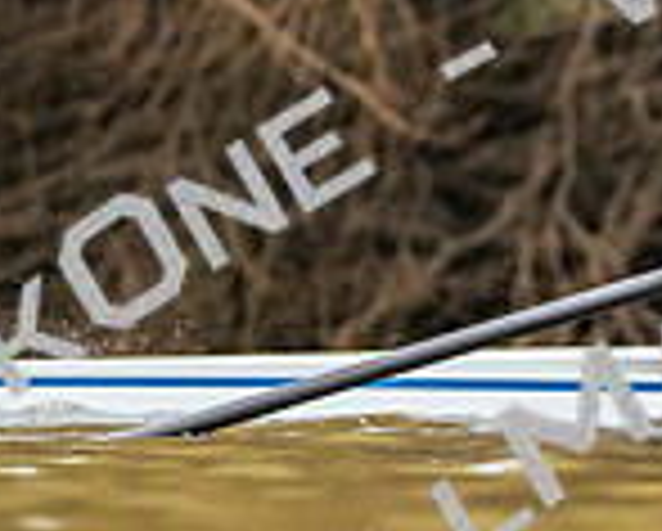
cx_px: 1126
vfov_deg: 1.2
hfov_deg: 1.5
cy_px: 38
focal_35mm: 1285
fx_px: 25210
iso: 8000
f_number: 6.3
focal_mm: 347
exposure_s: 1/2000
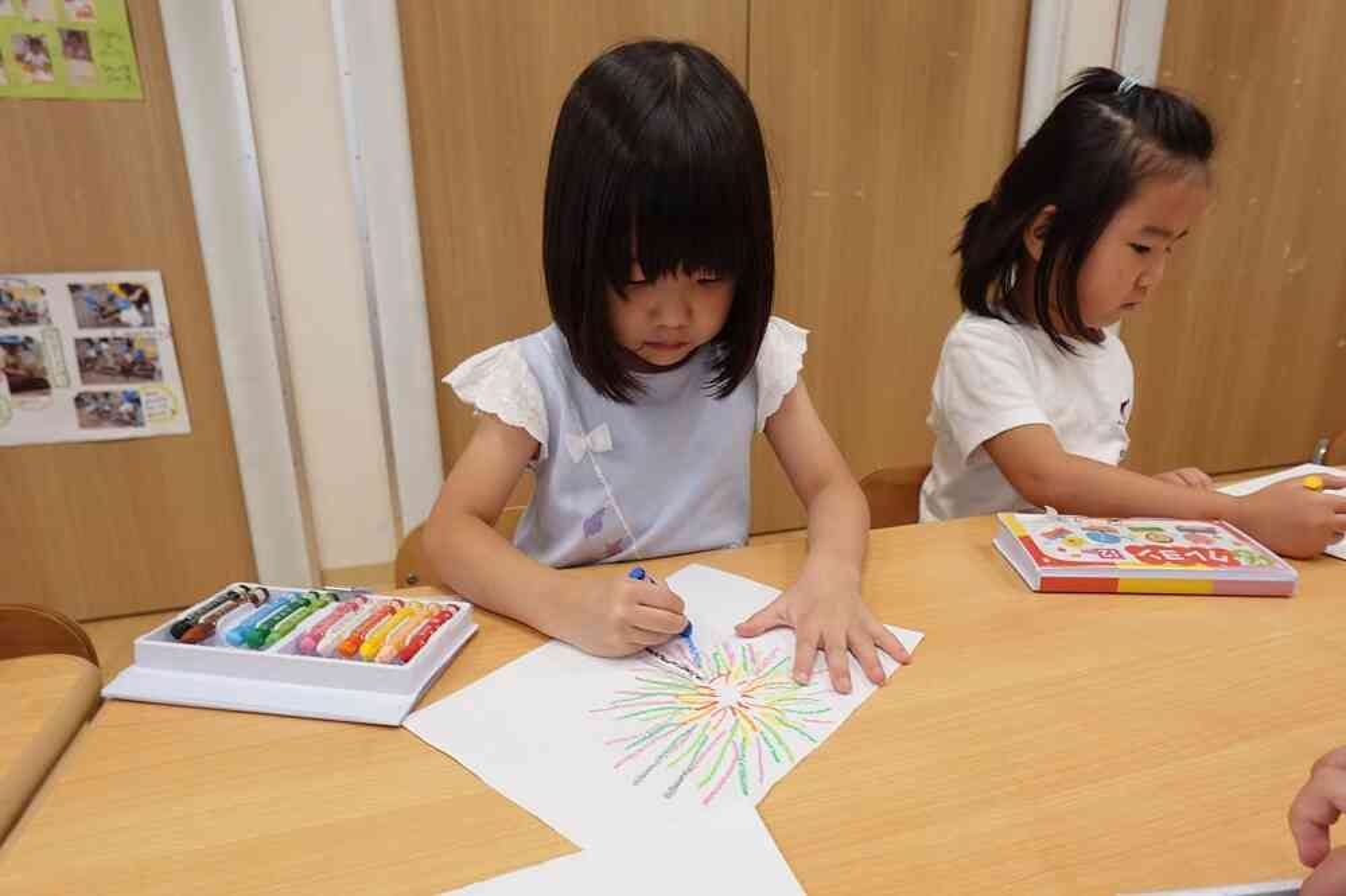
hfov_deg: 84.0
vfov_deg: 61.9
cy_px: 448
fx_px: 747
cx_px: 673
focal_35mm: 20
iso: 125
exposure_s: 1/100
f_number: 2
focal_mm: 7.6
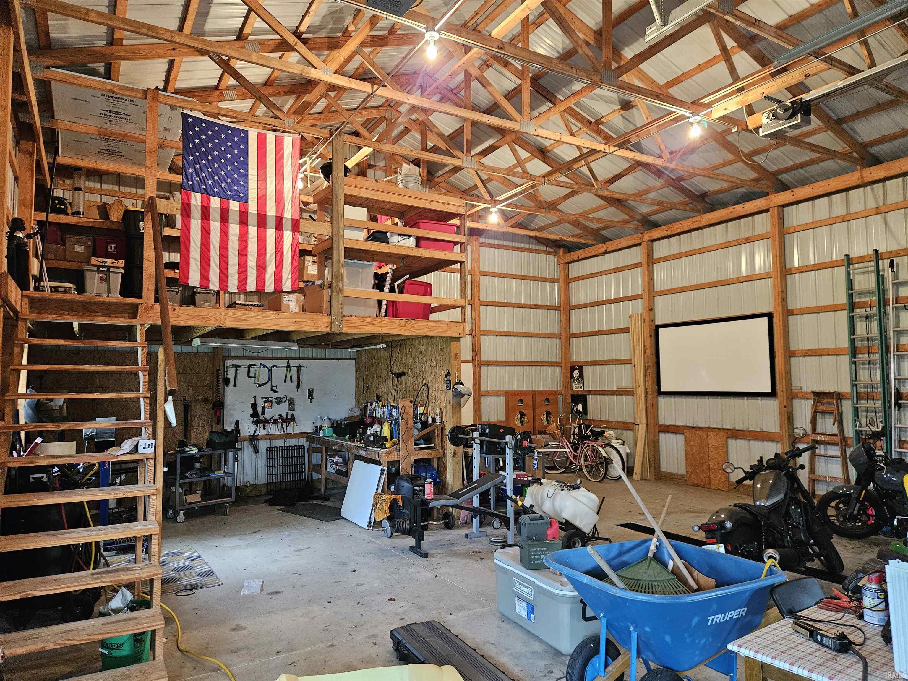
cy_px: 340
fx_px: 603
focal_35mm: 23
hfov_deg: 73.9
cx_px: 454
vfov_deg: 58.9
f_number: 1.8
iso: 800
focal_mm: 5.4
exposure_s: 1/120
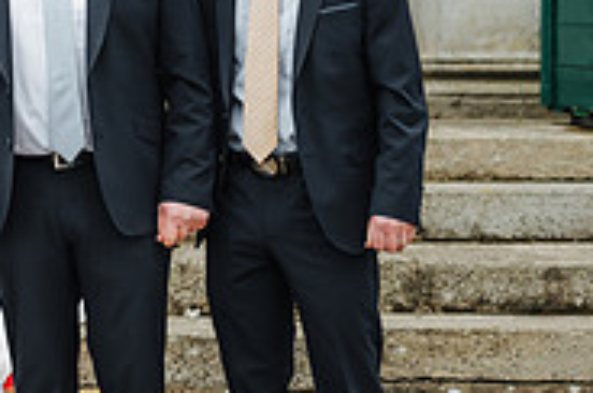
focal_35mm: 121
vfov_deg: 11.2
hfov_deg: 15.9
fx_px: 1990
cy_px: 21
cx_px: -225
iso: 200
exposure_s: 1/500
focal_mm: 35
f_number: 2
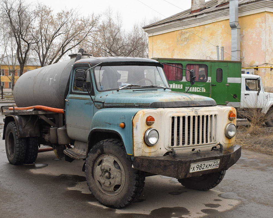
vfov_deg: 36.5
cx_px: 132
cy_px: 109
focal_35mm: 41
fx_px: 331
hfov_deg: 44.8
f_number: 6.3
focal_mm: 24
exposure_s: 1/160
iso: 400
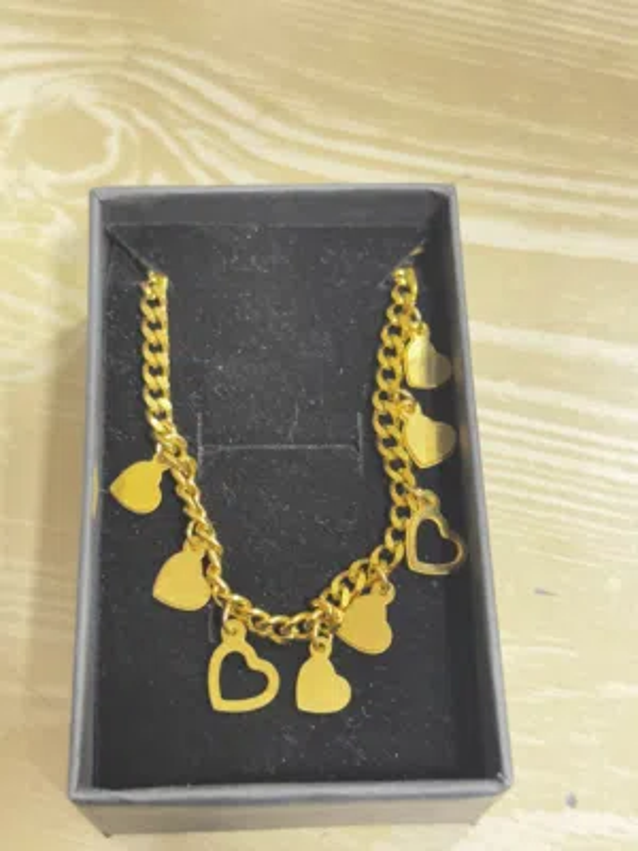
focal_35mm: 52
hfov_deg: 28.0
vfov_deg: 36.8
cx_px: 319
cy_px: 426
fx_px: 1278
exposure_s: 1/20
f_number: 1.6
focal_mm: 5.96
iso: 500
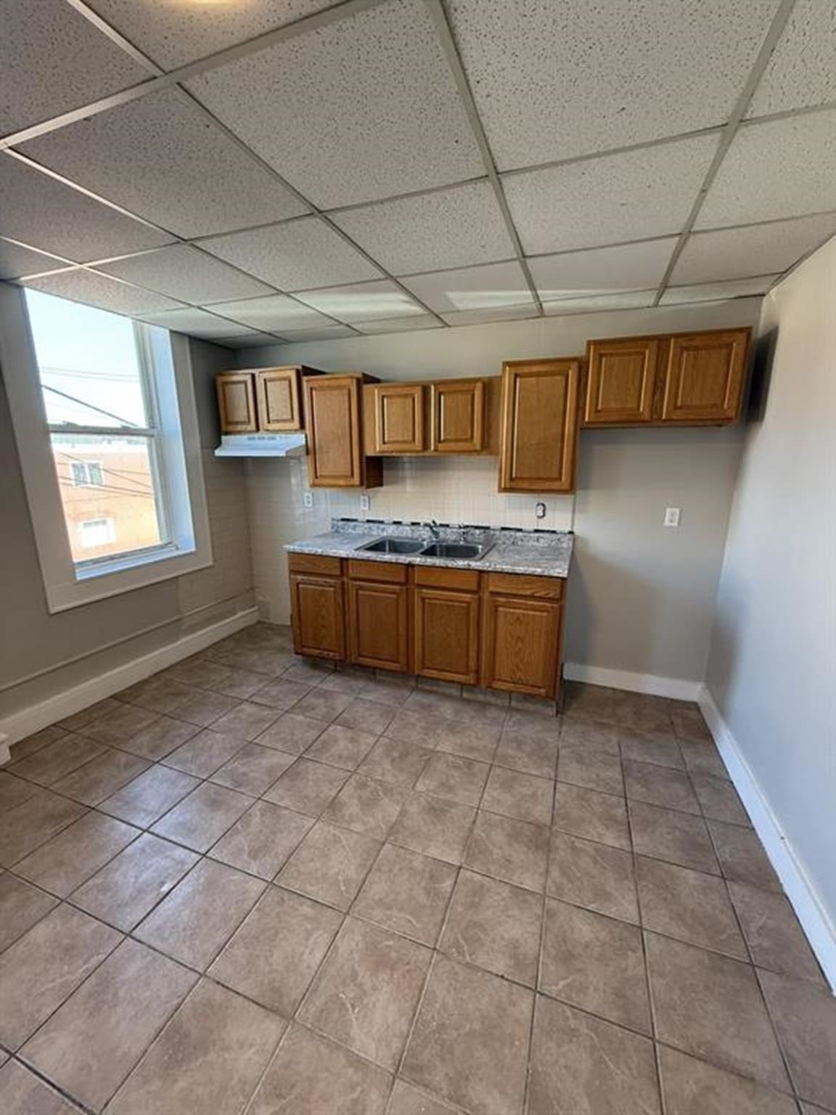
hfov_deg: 85.7
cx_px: 418
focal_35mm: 14
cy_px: 558
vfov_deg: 102.1
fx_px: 451
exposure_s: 1/120
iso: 320
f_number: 2.2
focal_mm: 2.22
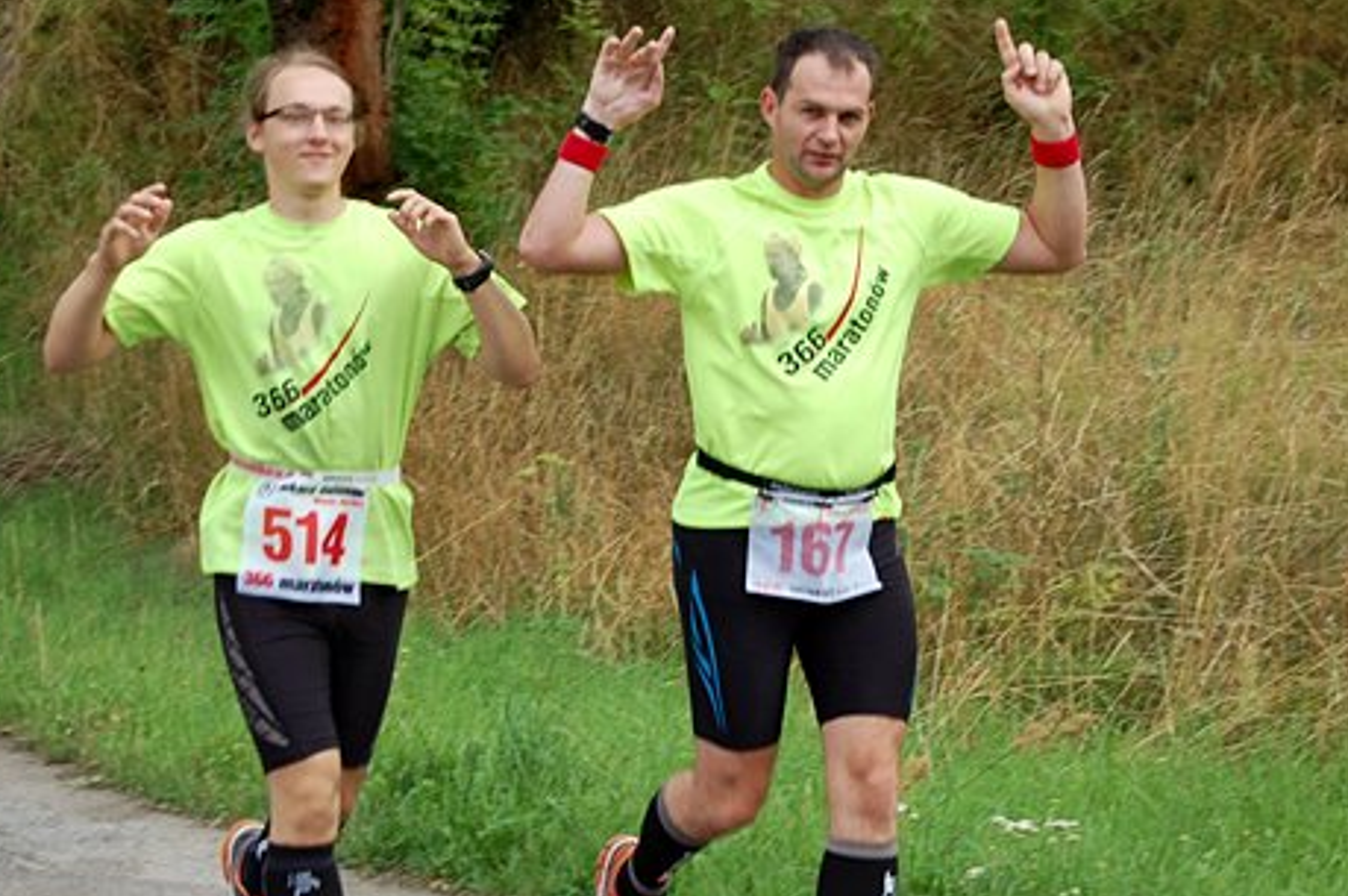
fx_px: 3666
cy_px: 568
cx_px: 837
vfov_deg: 13.9
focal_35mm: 98
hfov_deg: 20.8
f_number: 7.1
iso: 200
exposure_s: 1/160
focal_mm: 50
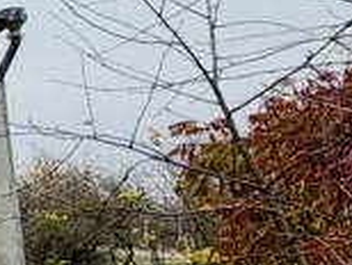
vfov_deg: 15.8
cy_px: 48
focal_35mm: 93
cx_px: -578
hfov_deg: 13.1
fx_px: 947
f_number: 2.2
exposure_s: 1/121
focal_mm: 2.22
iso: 50
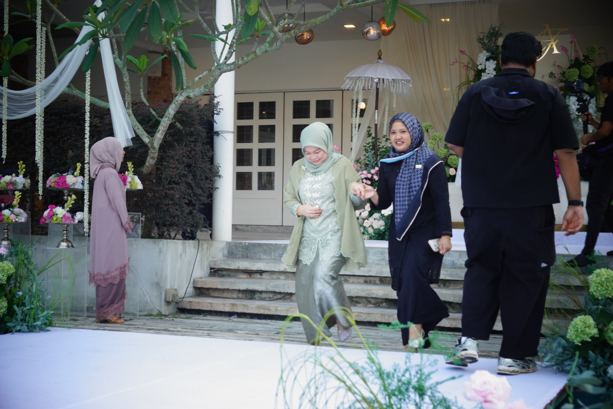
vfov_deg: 23.8
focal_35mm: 57
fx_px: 971
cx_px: 306
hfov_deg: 35.0
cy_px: 204
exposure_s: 1/125
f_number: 4
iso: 100
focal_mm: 21.12
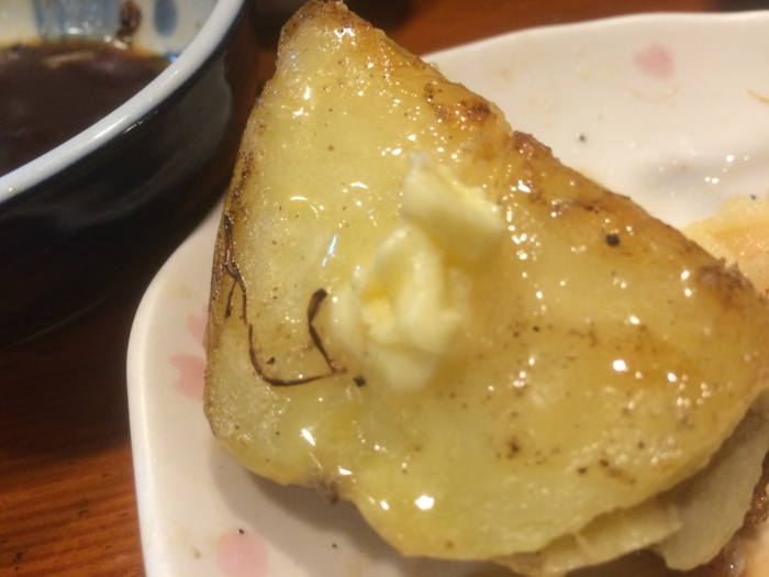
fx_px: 644
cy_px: 288
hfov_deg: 61.7
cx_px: 384
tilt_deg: -47.8
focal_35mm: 29
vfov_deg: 48.2
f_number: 2.2
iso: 160
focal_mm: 4.15
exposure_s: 1/33
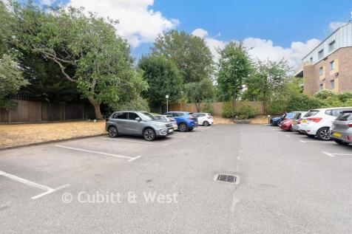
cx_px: 176
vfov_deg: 77.3
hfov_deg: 100.4
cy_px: 117
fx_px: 147
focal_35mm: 15
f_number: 8
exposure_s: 1/160
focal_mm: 10
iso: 500
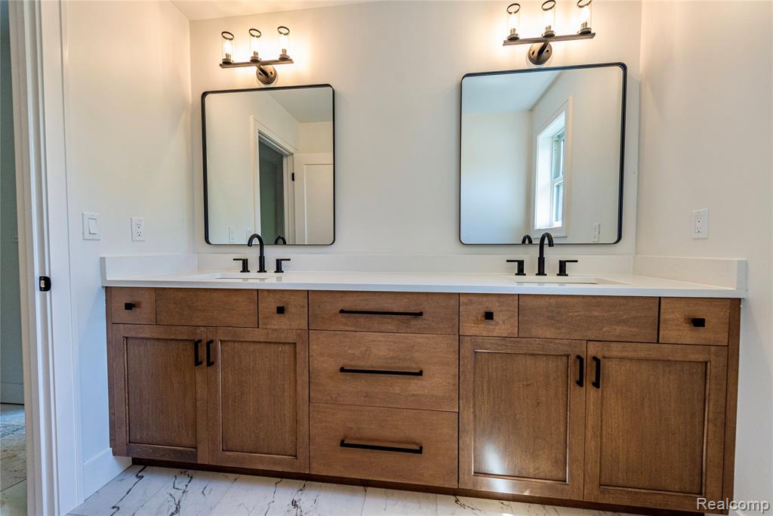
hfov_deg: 104.2
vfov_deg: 81.2
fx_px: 301
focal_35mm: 14
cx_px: 386
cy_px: 258
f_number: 5.6
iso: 2000
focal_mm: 14
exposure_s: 1/250
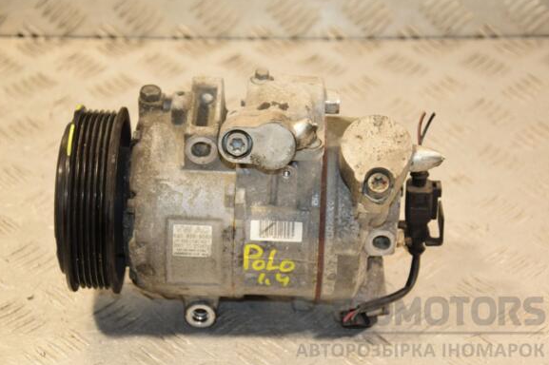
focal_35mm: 103
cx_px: 278
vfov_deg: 13.3
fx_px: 1570
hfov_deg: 19.8
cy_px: 184
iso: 800
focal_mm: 66
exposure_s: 1/125
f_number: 5.3
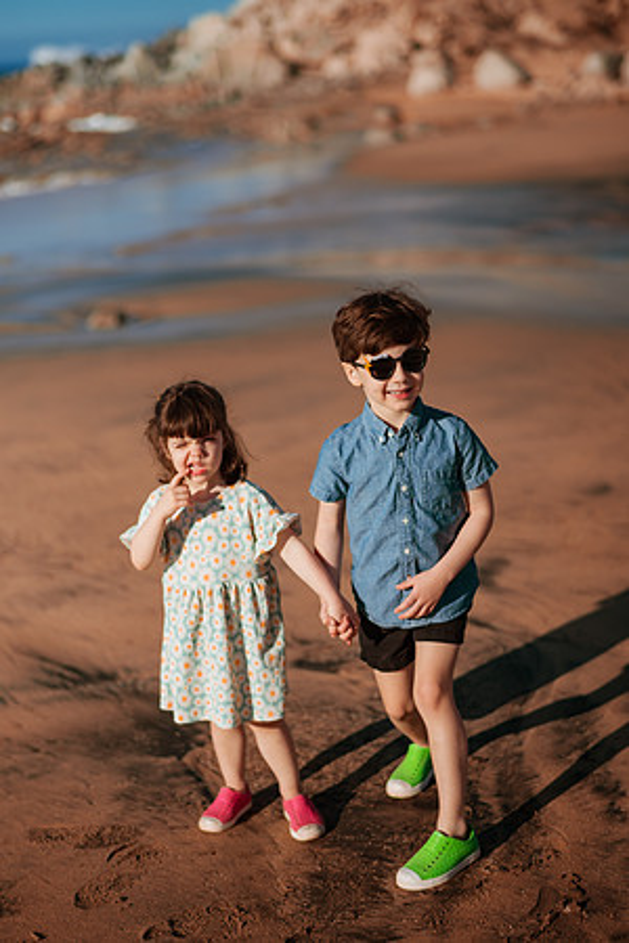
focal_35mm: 58
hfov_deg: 23.4
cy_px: 472
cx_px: 314
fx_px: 1520
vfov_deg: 34.5
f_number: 2
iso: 50
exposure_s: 1/8000
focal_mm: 58
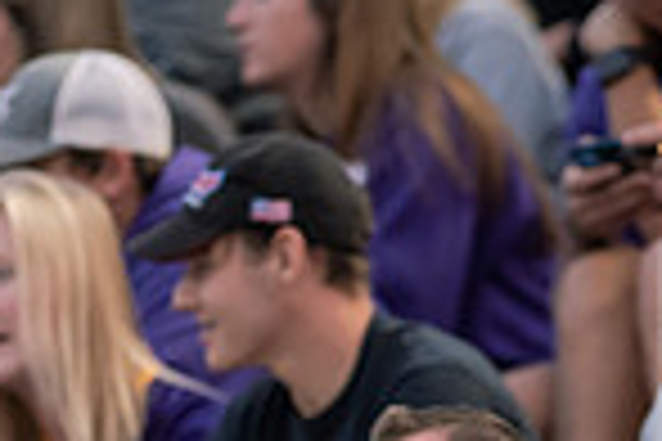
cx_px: 522
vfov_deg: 1.2
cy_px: 785
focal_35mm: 1186
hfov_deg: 1.7
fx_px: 21808
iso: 2500
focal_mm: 300
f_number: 2.8
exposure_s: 1/800
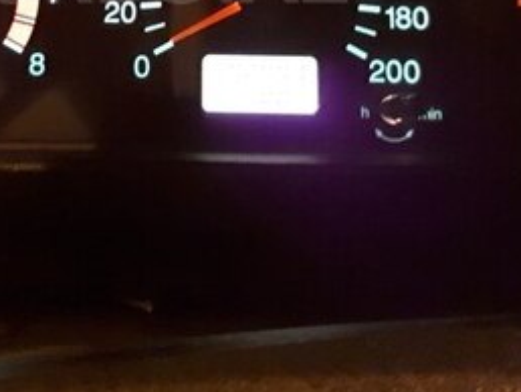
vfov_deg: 20.5
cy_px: -27
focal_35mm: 69
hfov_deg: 27.8
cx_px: 141
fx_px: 1039
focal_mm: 3.6
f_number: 1.9
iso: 1600
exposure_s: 1/10
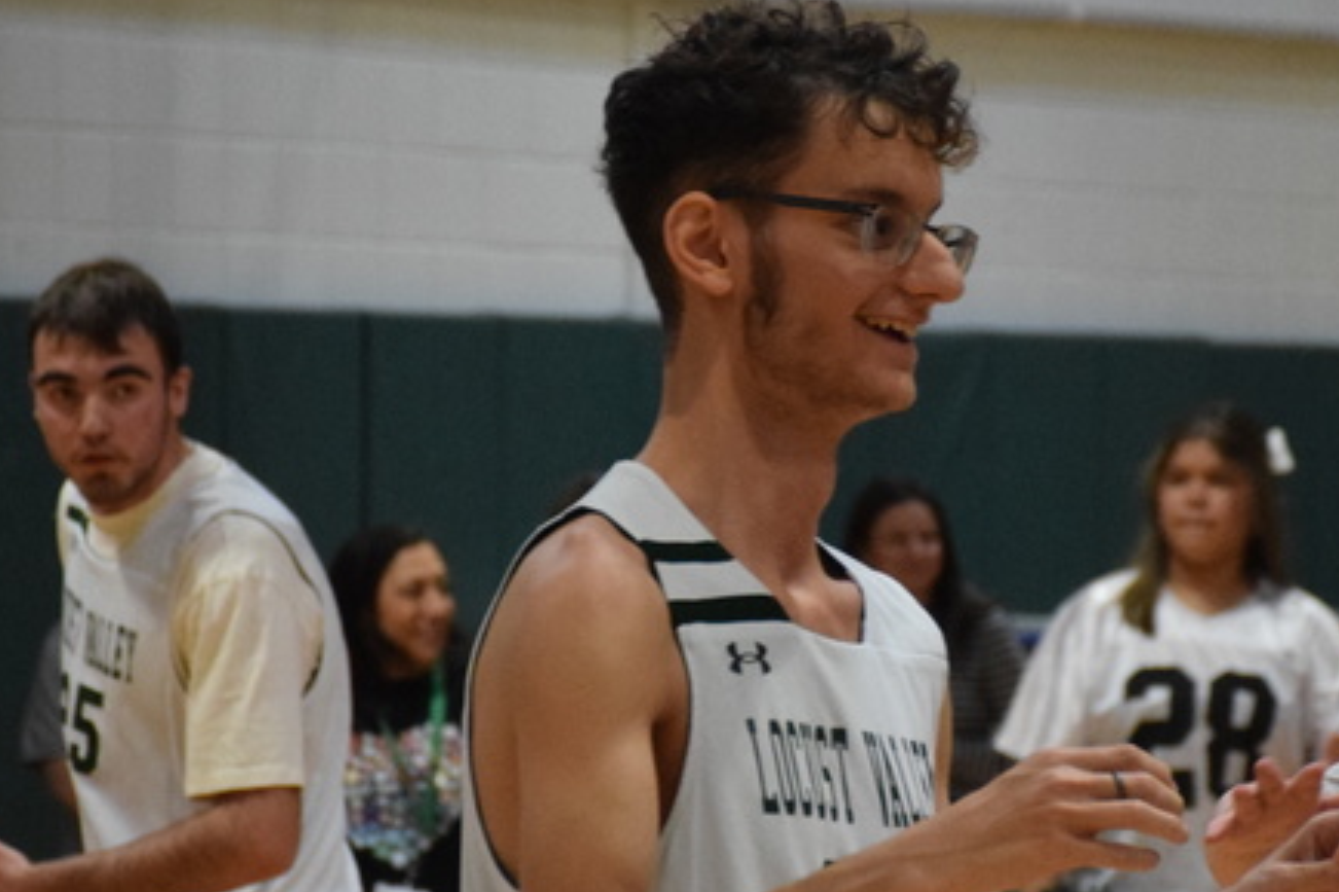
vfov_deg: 3.9
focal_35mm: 354
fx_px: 13161
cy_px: 502
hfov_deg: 5.8
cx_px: 793
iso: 3200
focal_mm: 100
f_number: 5.6
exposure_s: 1/250
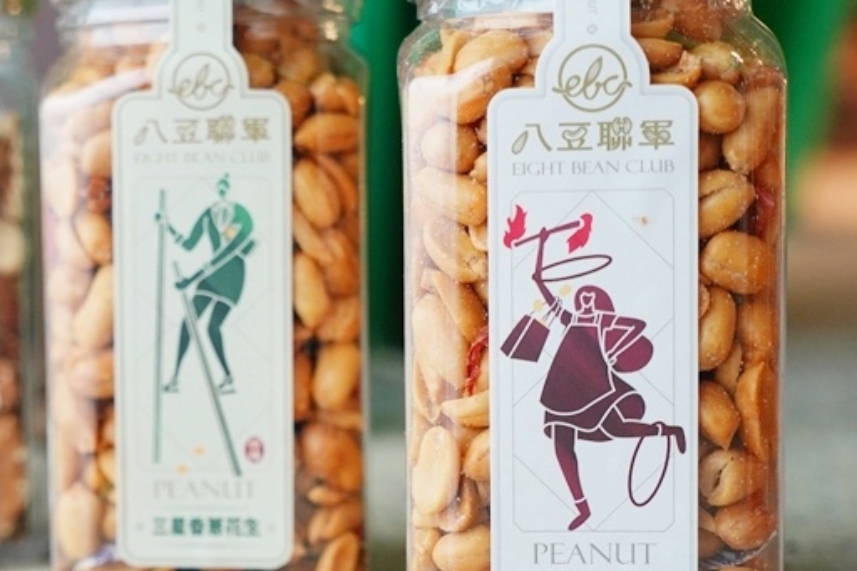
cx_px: 129
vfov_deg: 15.9
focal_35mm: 86
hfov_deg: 23.2
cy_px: 316
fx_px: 2047
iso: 800
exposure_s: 1/50
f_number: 4
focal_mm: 44
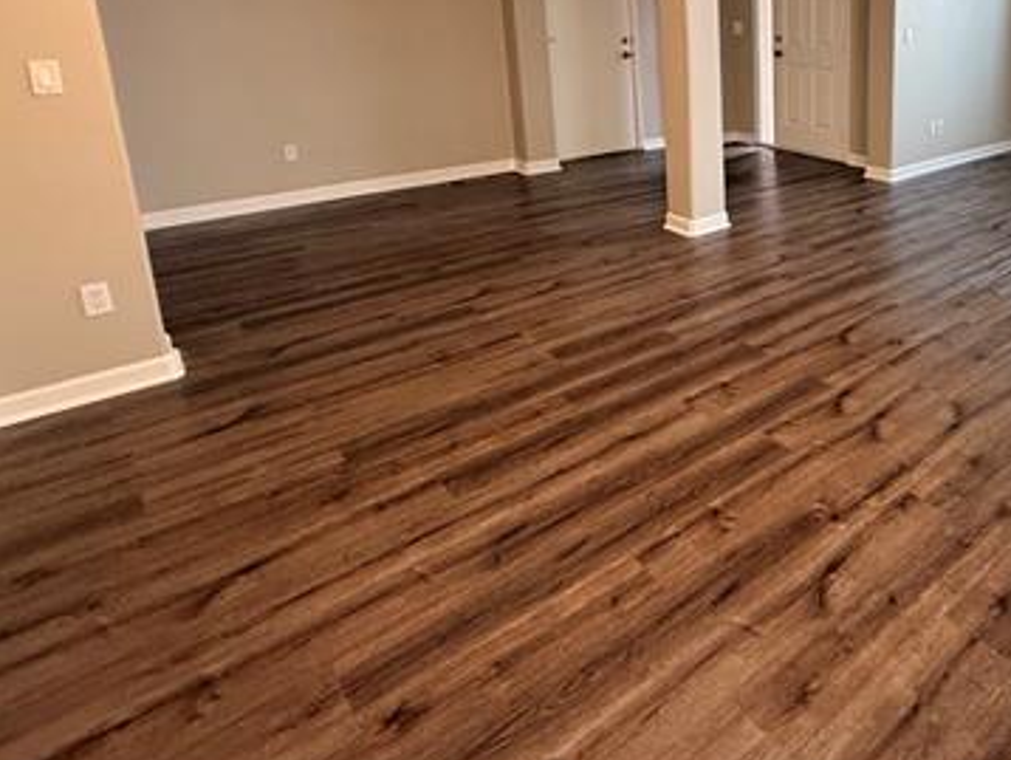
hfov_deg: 61.6
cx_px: 853
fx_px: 731
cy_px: 164
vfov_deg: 51.8
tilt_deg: -11.7
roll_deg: -0.5
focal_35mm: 25
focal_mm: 2.22
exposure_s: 1/60
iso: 500
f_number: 2.2
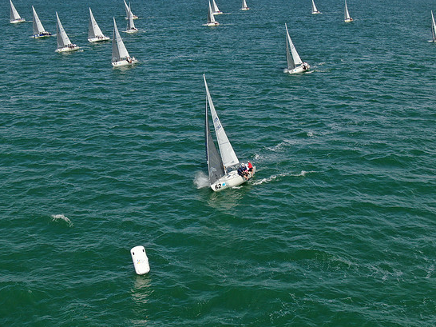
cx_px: 228
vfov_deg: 28.5
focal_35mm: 51
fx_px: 642
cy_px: 171
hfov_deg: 37.5
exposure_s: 1/1000
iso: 100
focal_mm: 8.6
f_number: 3.8
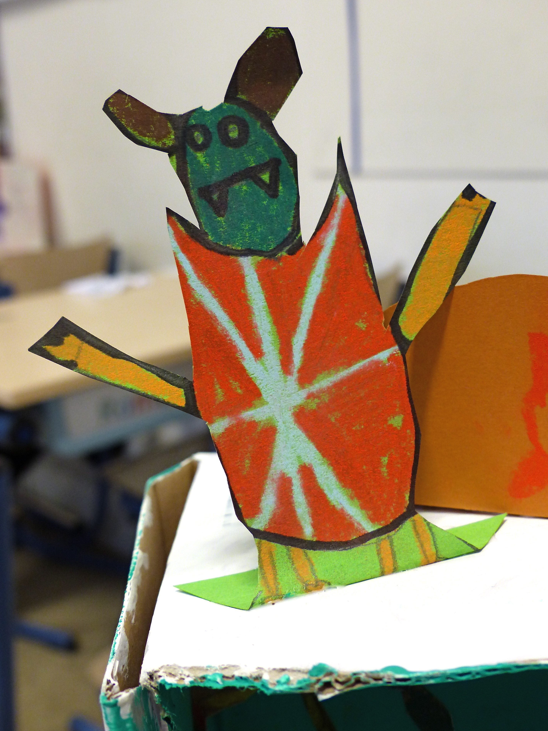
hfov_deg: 33.6
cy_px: 360
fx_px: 908
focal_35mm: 43
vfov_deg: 43.9
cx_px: 283
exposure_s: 1/60
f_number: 2.8
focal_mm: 7.4
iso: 200
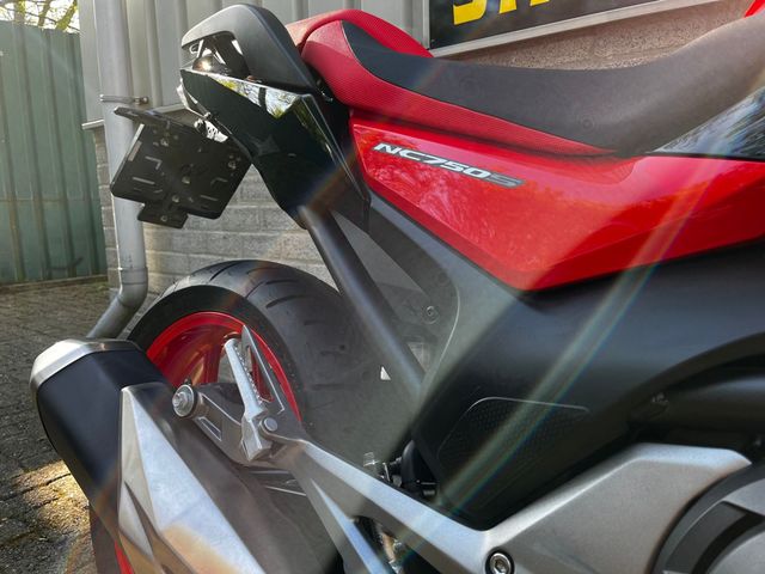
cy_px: 287
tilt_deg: -8.6
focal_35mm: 26
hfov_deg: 67.3
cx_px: 382
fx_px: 575
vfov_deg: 53.1
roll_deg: +2.3
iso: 40
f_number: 1.6
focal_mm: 5.1
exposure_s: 1/168
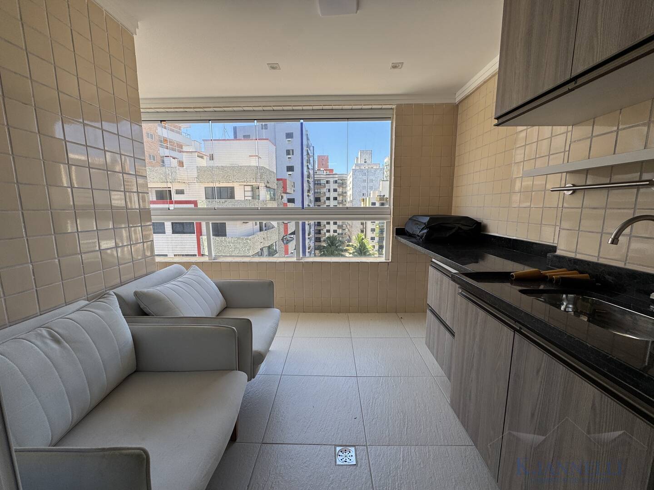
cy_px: 245
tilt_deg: -8.9
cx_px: 327
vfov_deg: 85.7
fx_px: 265
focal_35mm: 14
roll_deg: +0.2
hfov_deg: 102.1
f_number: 2.2
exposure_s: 1/318
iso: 40
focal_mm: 2.22
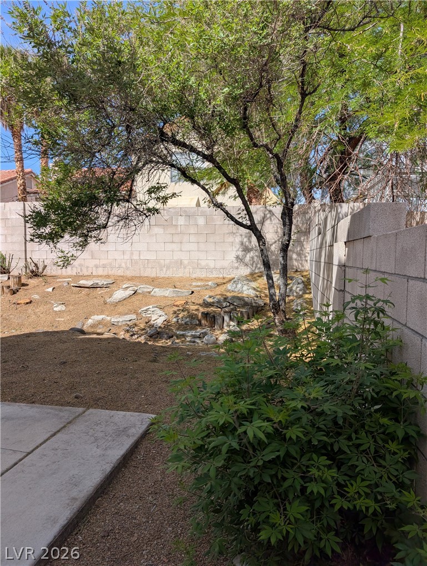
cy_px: 283
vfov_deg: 71.5
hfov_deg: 56.9
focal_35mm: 24
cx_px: 214
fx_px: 394
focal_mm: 6.9
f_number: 1.68
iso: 19
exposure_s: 1/1221
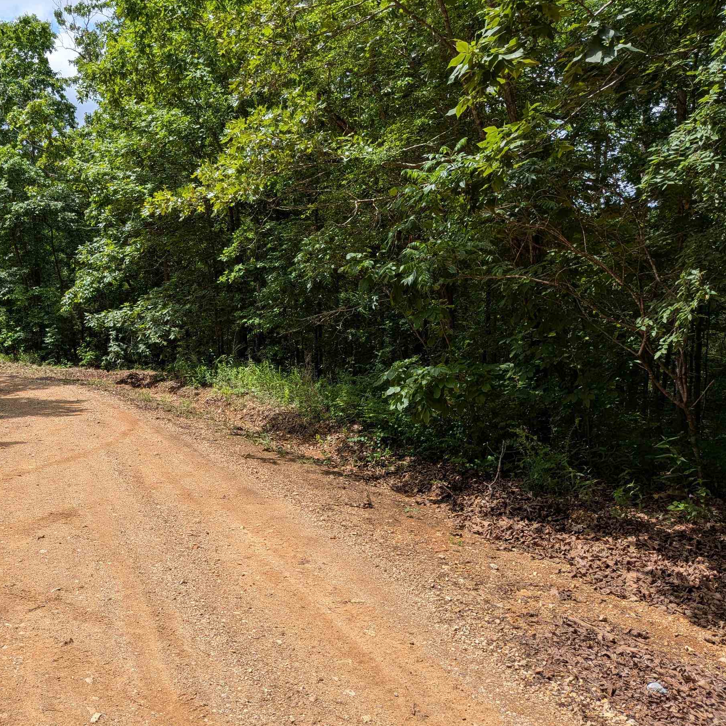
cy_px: 357
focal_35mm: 30
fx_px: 712
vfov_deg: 54.0
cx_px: 253
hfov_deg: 53.2
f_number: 1.7
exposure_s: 1/1312
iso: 29
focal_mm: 4.53
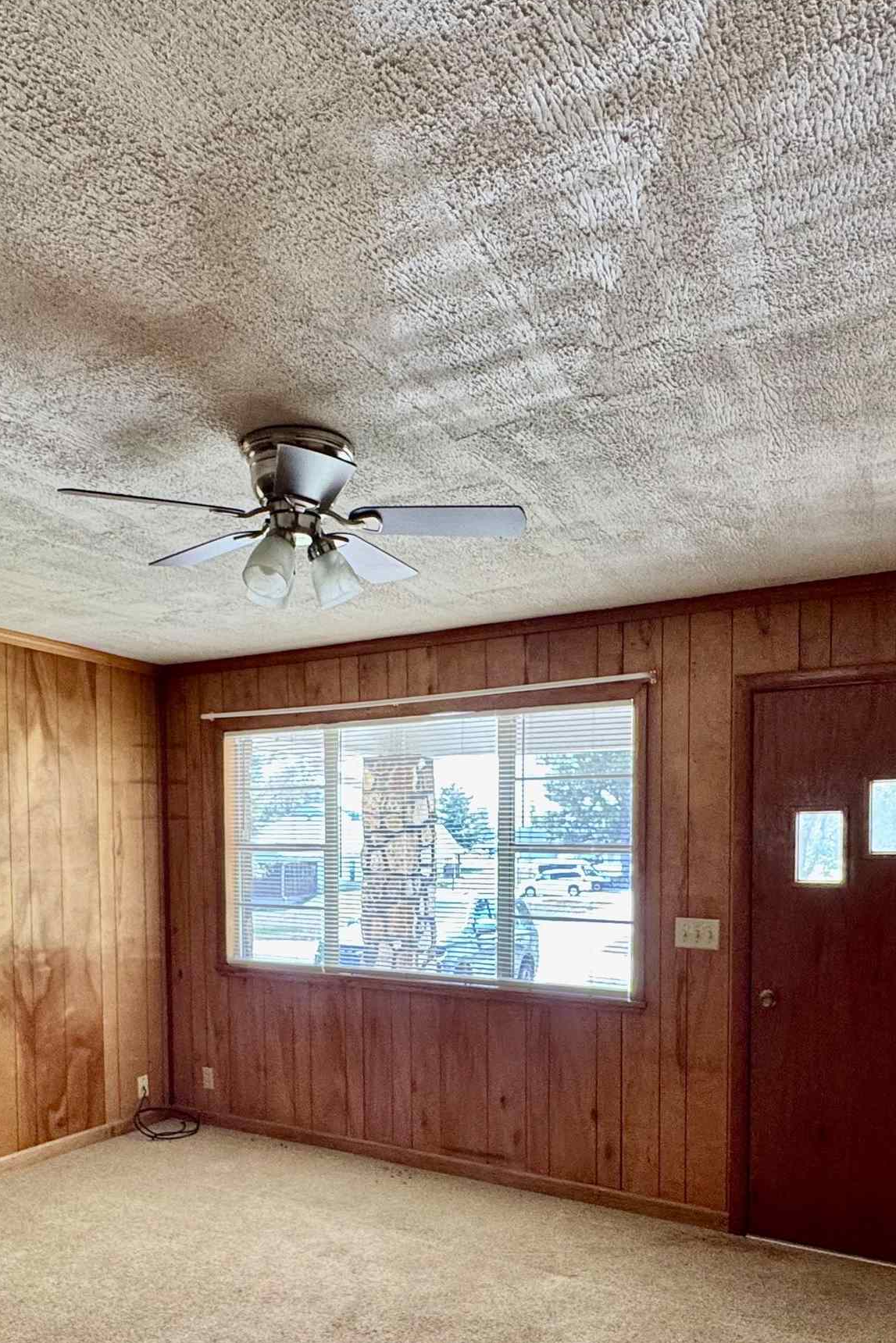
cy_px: 892
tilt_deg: -3.3
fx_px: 970
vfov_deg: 67.5
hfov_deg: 49.3
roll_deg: +0.3
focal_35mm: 26
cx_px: 371
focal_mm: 2.22
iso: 200
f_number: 2.2
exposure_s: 1/99
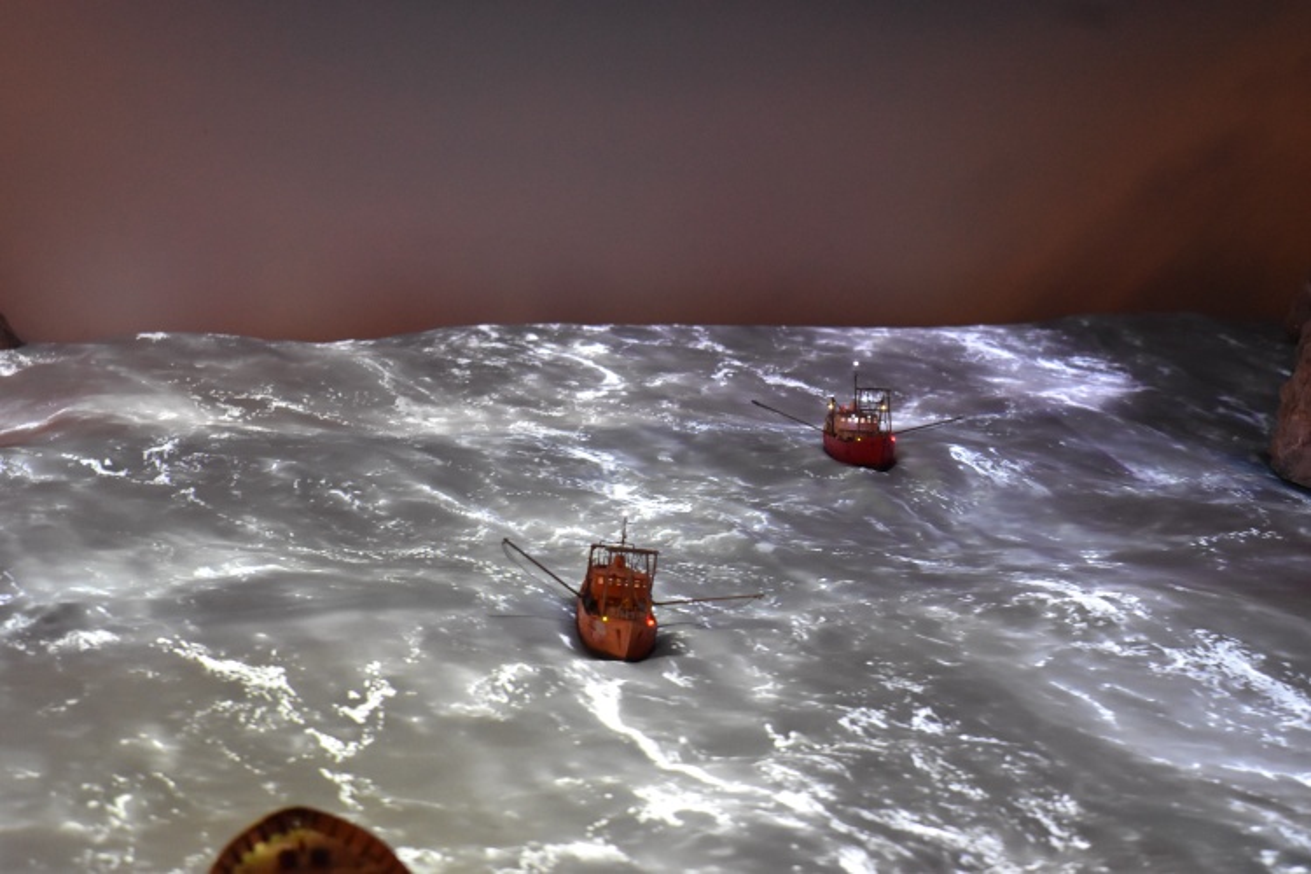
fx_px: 2513
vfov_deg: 19.7
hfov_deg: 29.2
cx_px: 656
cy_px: 437
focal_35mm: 69
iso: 2800
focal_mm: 46
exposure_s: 1/60
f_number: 5.3
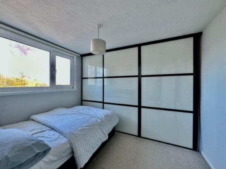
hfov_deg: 102.1
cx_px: 113
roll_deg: -0.1
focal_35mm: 14
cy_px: 84
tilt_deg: -1.3
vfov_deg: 85.7
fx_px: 91
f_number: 2.2
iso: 80
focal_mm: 2.22
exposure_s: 1/99
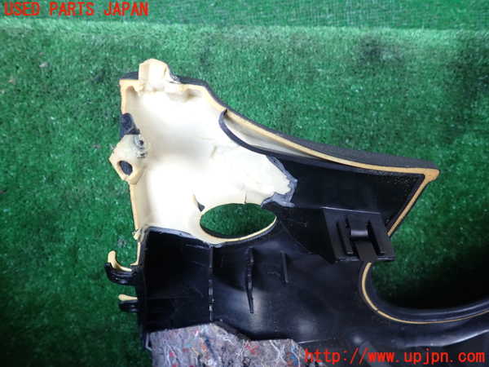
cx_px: 244
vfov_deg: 54.9
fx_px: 353
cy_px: 184
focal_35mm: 25
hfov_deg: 69.4
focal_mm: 4.5
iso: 200
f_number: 2
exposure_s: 1/50
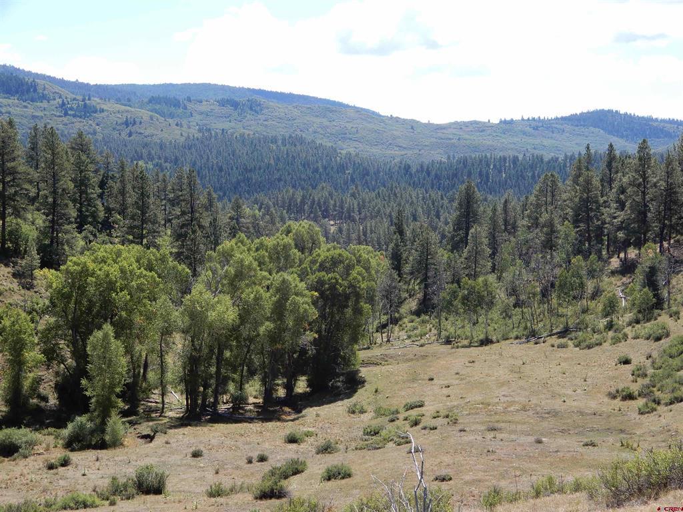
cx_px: 342
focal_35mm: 57
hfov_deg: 33.8
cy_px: 256
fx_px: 1125
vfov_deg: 25.7
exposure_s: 1/320
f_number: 4.5
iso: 80
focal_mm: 10.2
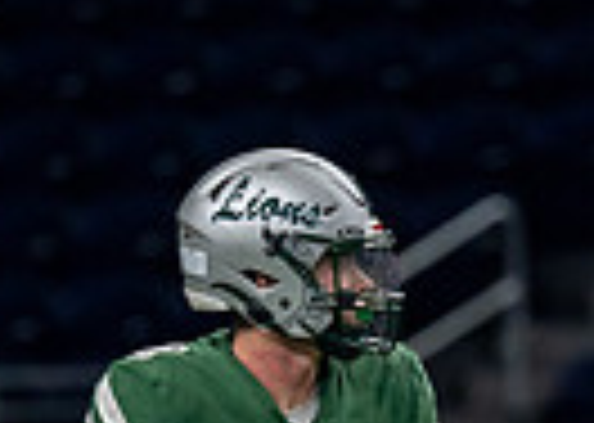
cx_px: 473
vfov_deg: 1.0
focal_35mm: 1424
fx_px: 23998
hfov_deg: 1.4
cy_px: 669
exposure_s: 1/1000
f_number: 2.8
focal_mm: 200
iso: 1600
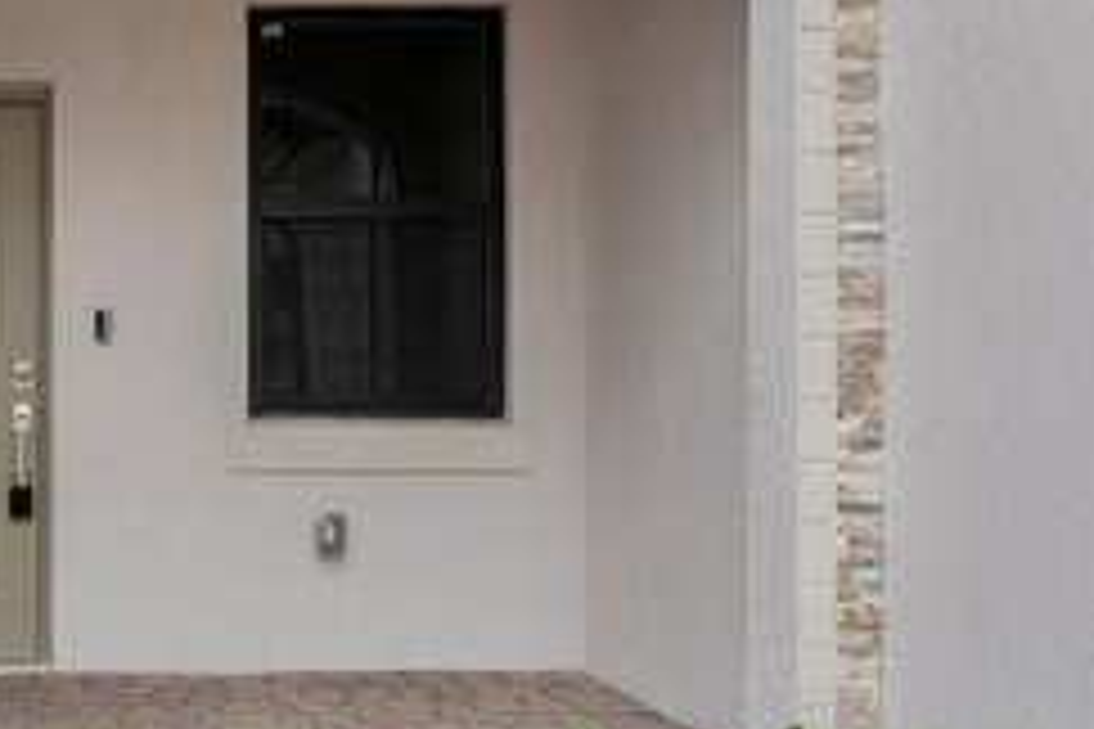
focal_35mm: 46
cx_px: 117
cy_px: 394
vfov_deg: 29.2
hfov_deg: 39.7
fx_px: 1398
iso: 100
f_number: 4.5
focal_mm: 14
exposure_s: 1/200
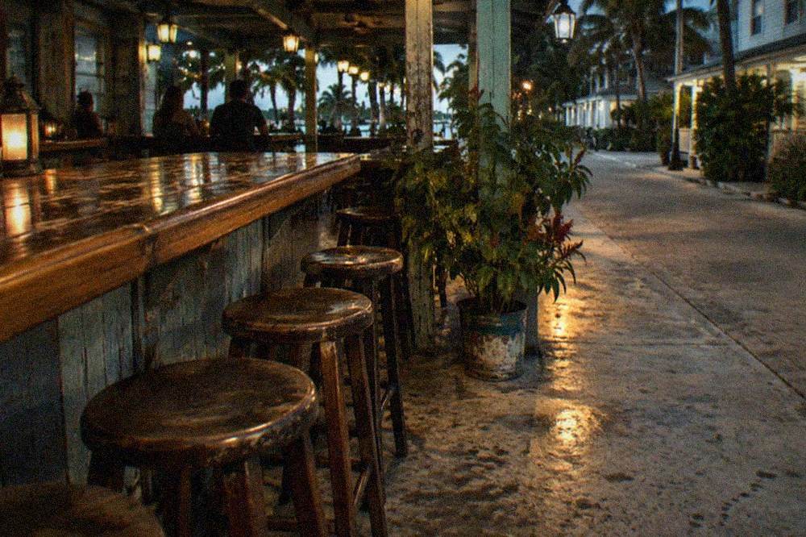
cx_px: 403
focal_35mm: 47
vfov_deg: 28.6
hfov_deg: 41.9
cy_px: 268
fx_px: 1052
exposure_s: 1/200
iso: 6400
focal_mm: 47
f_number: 3.5
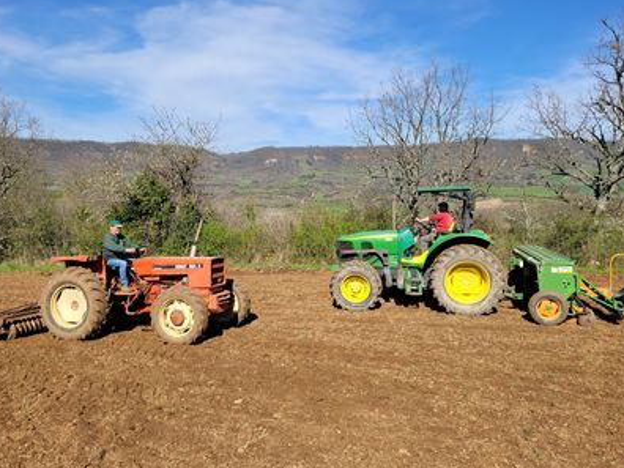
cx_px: 313
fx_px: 487
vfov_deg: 51.4
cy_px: 236
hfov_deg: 65.3
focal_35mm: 27
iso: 40
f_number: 1.8
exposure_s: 1/2537
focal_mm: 5.4
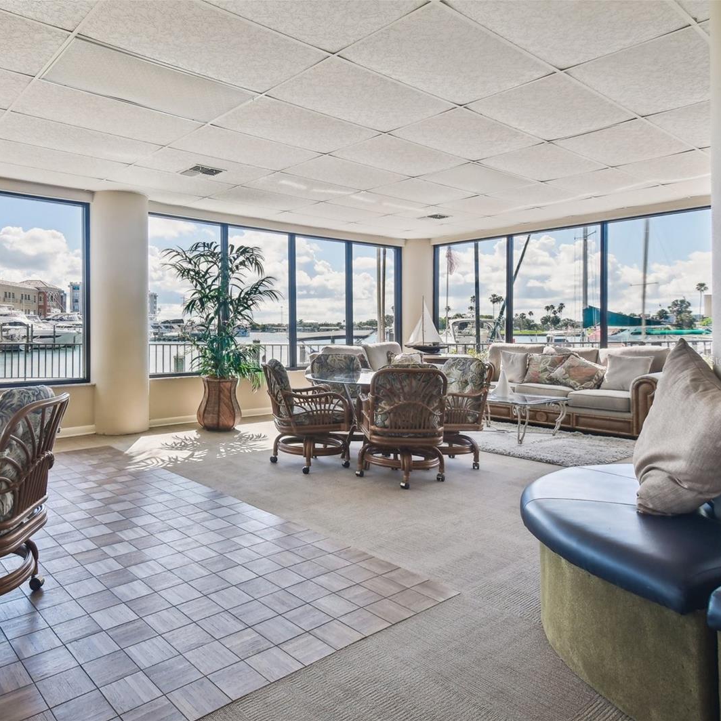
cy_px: 360
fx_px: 542
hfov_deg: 65.1
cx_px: 226
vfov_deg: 67.3
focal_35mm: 23
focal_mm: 12
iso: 100
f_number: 7.1
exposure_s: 1/320
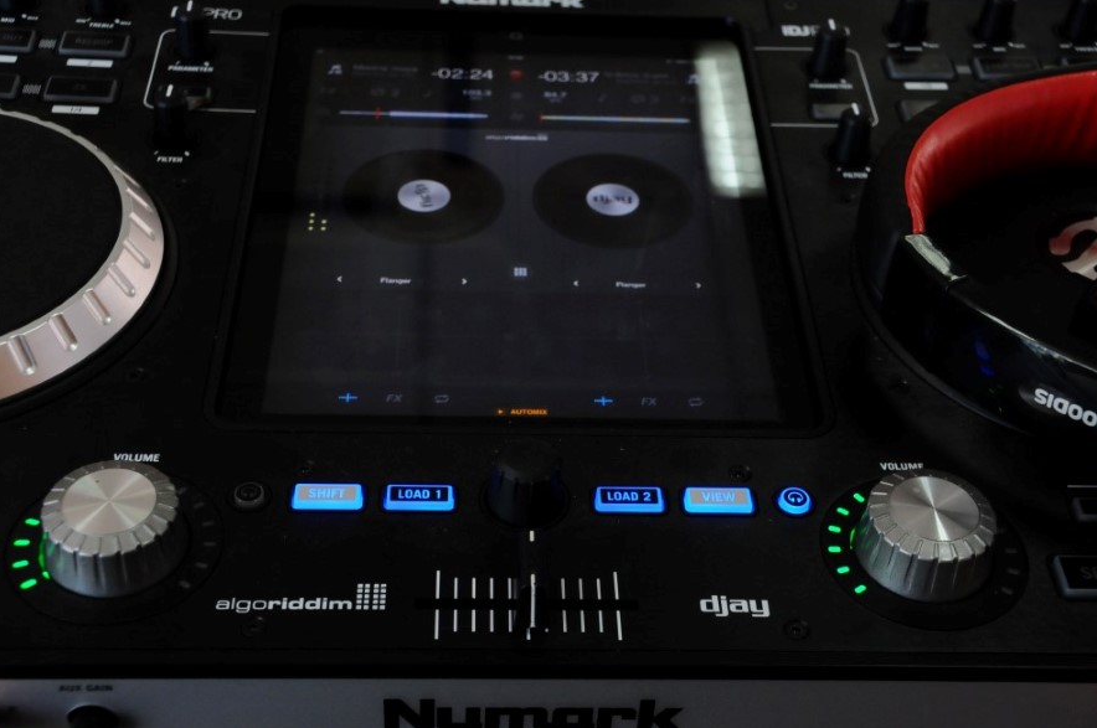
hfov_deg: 36.3
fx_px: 1674
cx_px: 553
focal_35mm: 55
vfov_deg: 24.6
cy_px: 361
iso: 1250
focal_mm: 36
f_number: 10
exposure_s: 1/40
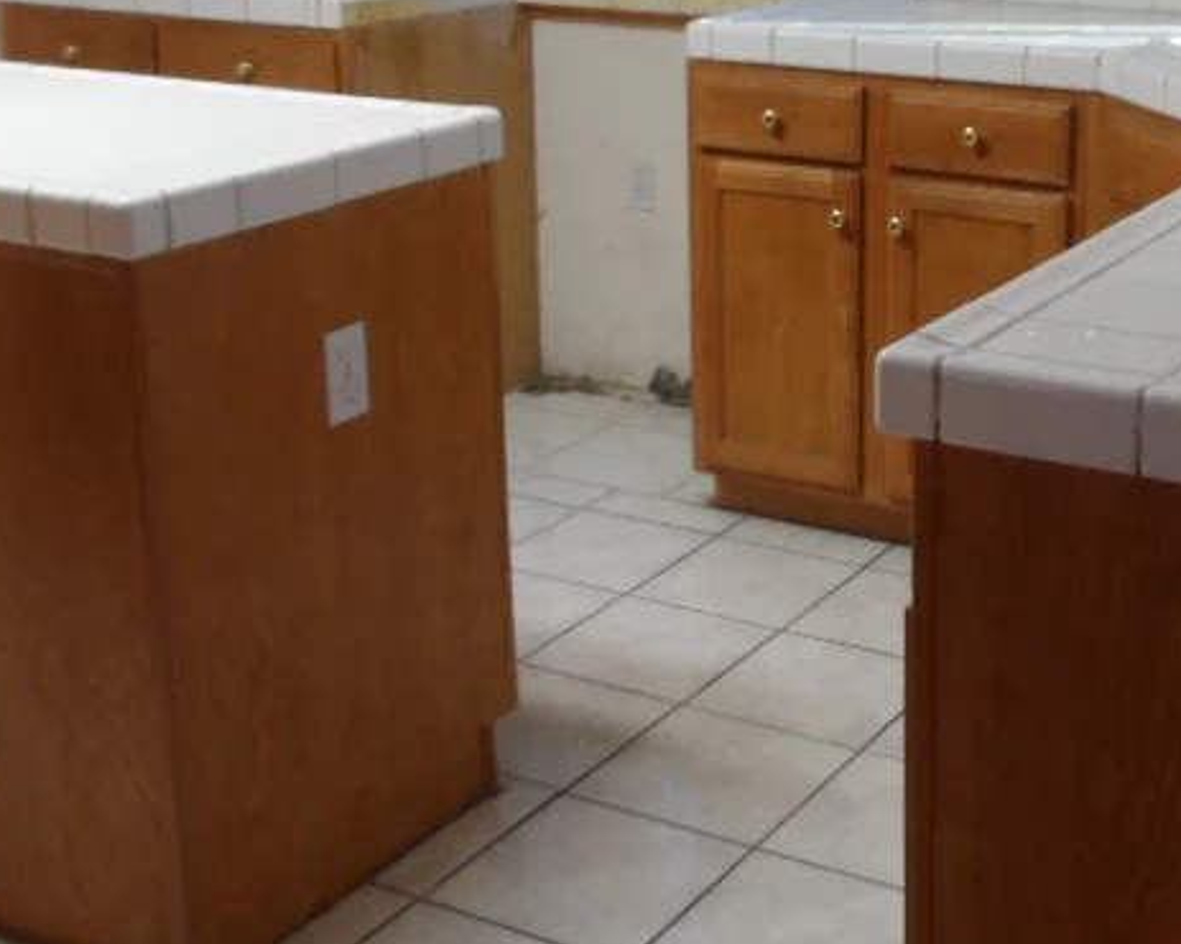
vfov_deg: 27.7
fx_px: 1887
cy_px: 230
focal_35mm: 54
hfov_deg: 33.9
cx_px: 906
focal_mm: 4.5
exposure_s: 1/30
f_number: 2.5
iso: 200
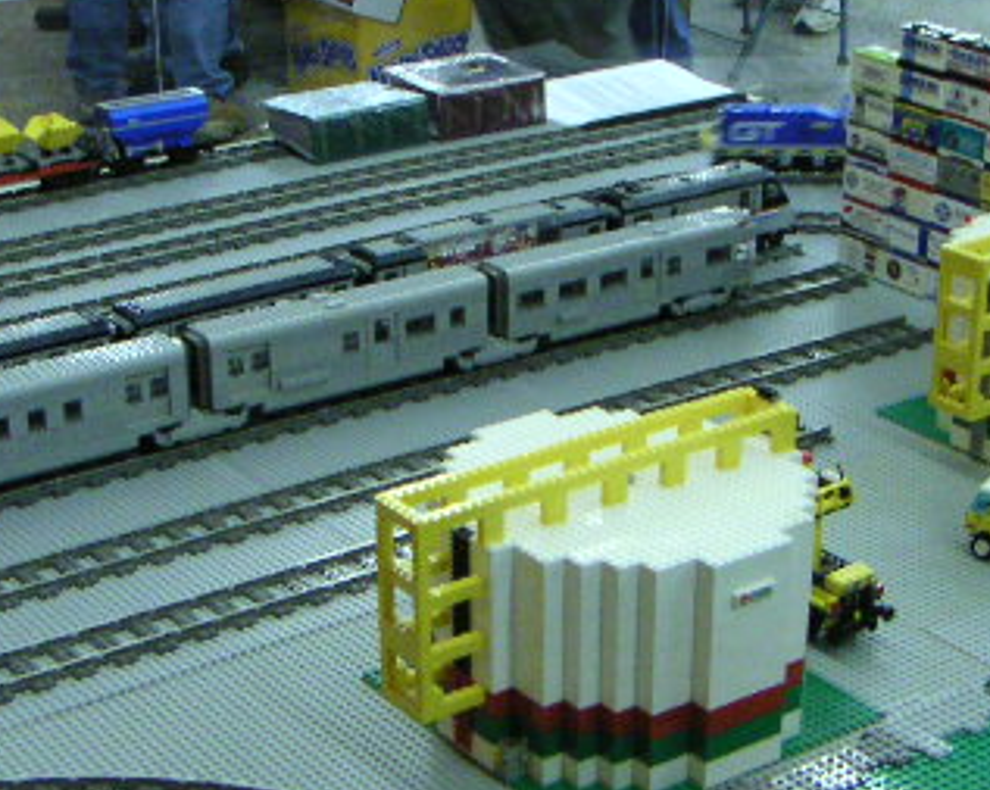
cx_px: 503
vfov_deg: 20.8
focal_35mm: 73
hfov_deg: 26.1
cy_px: 578
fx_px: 2137
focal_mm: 4.8
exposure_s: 1/45
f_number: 2.8
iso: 400
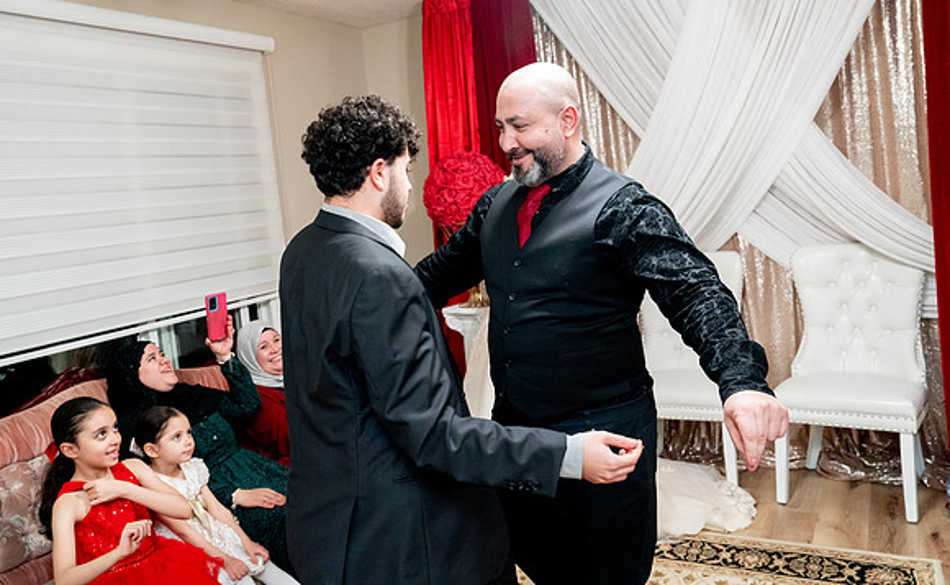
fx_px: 793
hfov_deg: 61.7
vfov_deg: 40.3
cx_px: 440
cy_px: 245
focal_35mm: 31
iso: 6400
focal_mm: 28
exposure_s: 1/160
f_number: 4
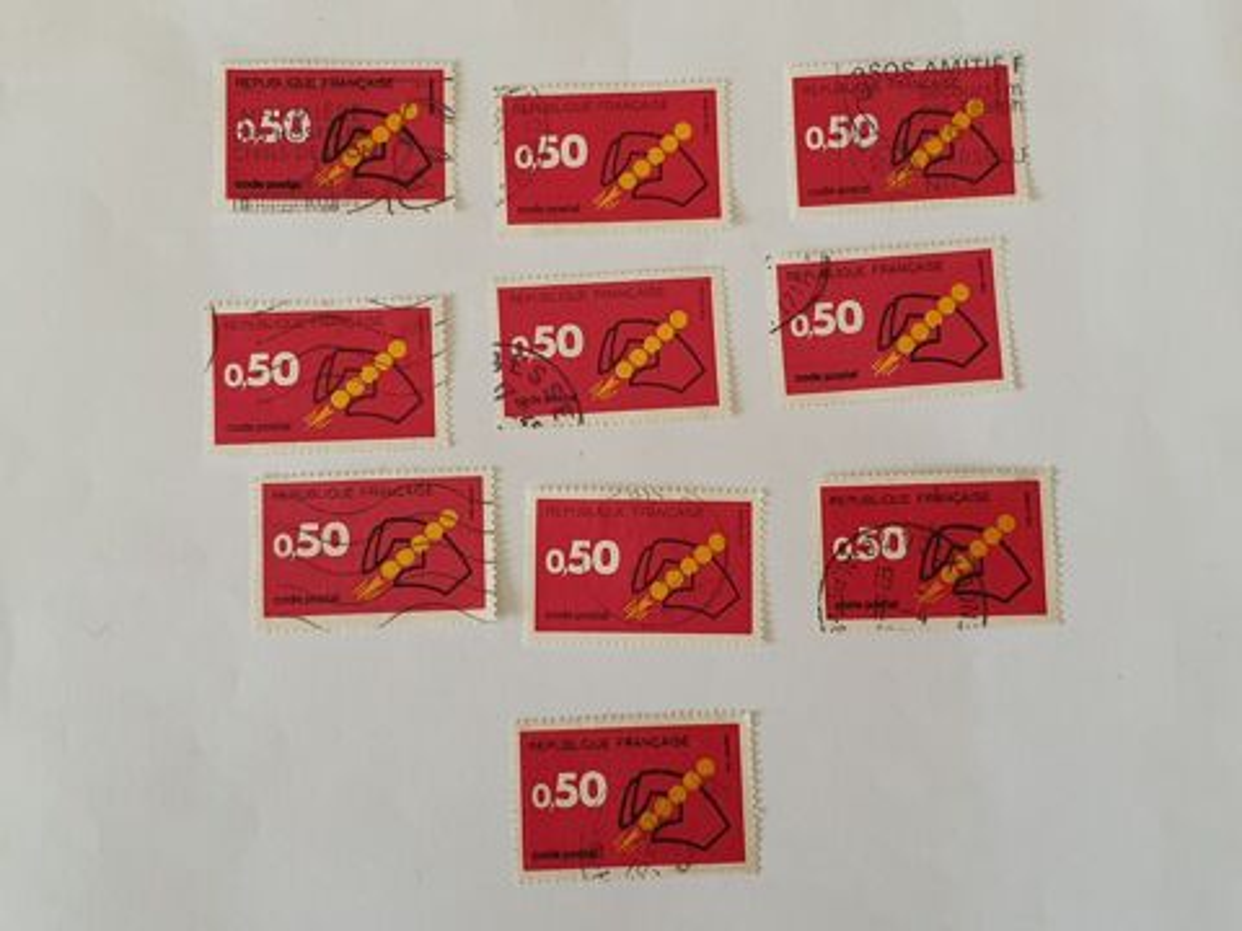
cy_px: 466
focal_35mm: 26
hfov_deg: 67.3
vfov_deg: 53.1
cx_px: 621
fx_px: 933
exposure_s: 1/50
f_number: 2.4
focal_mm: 4.3
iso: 80
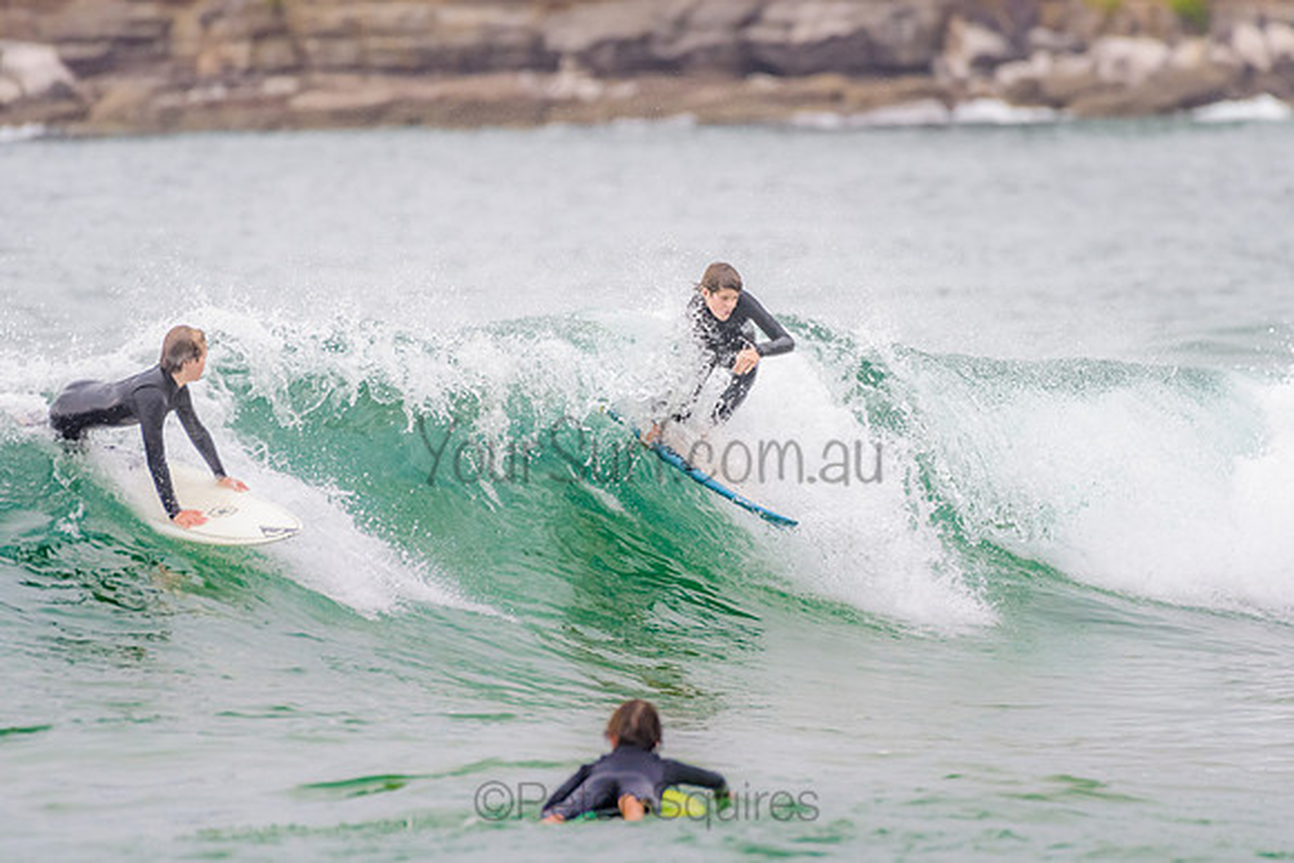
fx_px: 22036
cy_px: 437
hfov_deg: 3.4
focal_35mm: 613
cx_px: 725
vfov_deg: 2.2
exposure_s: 1/800
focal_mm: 500
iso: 500
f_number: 5.6
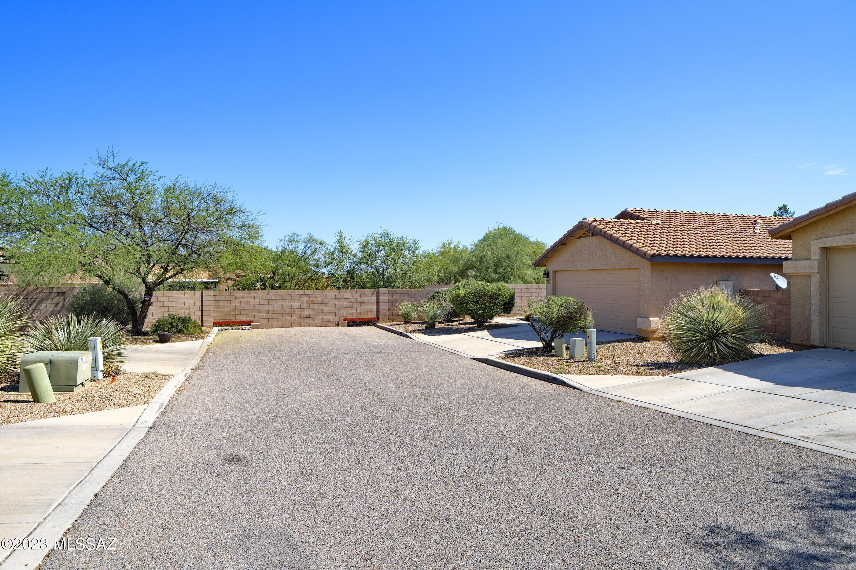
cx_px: 428
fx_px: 499
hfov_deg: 81.2
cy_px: 285
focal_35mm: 21
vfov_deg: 59.5
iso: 100
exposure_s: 1/160
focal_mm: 21
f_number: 9
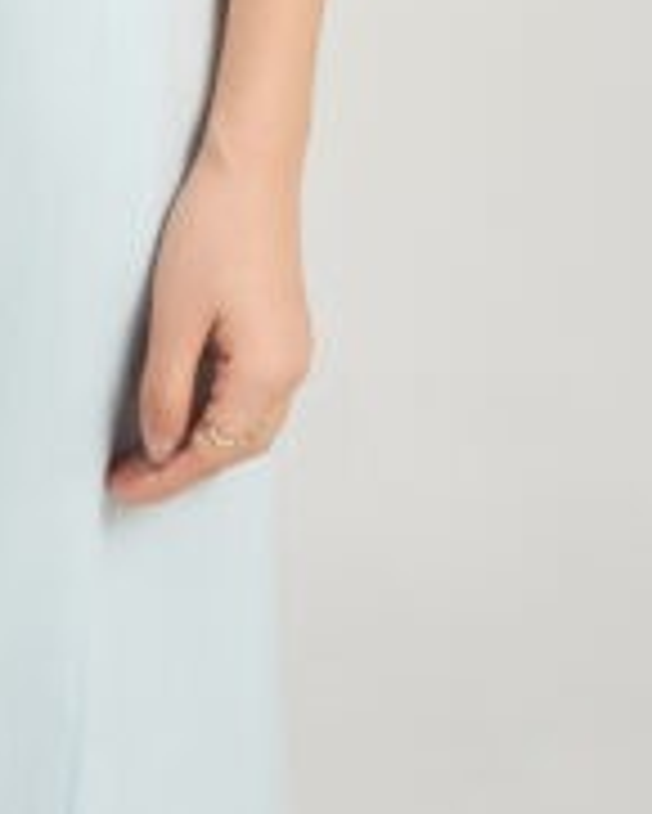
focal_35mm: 218
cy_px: -461
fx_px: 5254
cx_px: 13
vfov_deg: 8.6
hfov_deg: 7.1
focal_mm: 55
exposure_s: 1/160
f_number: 6.3
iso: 160
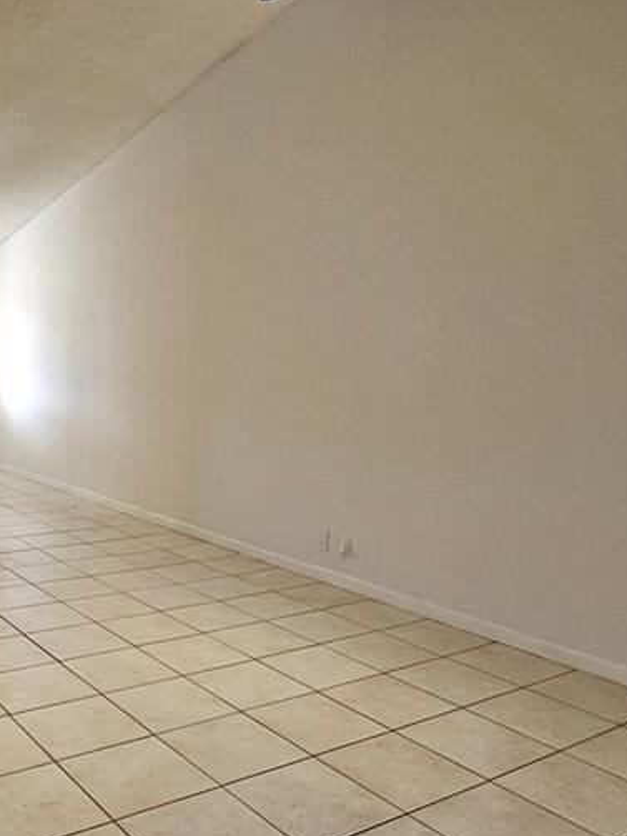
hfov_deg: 43.3
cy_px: 565
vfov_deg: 56.9
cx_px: 123
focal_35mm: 31
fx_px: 749
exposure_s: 1/60
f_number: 2.2
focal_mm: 1.74
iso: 160
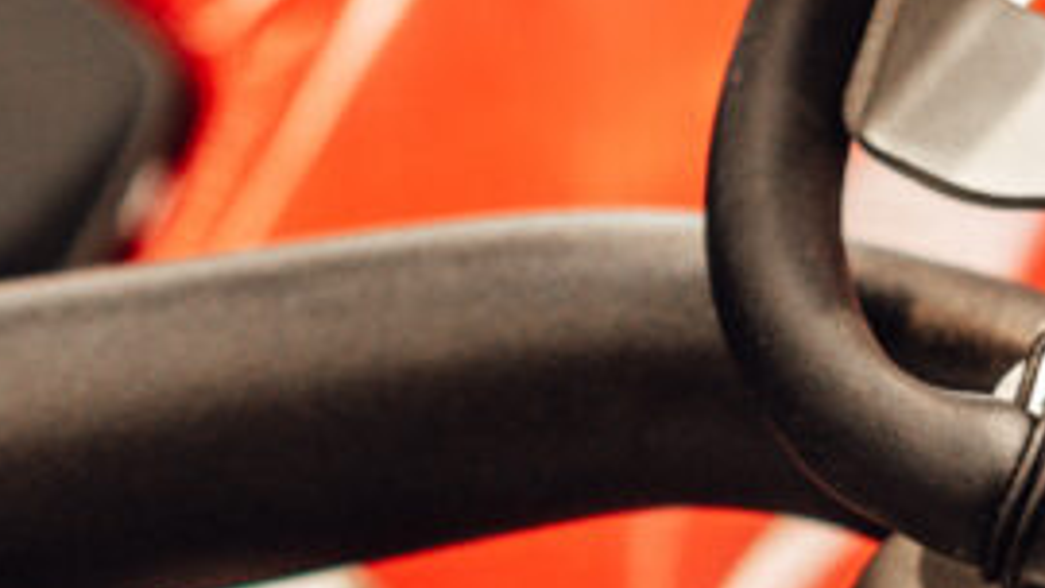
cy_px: 855
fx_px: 8259
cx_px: 62
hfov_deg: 7.2
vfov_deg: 4.1
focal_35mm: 298
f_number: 3.5
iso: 500
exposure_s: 1/30
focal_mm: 50
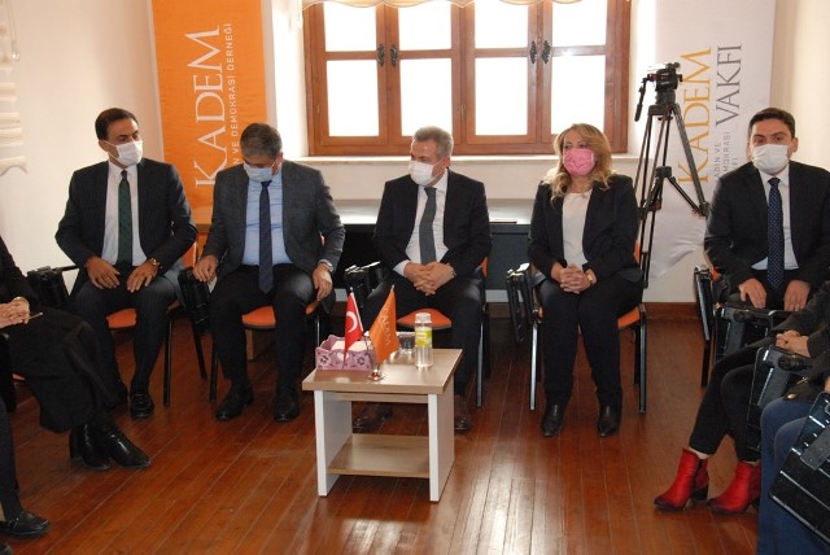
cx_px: 415
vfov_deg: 29.9
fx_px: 1038
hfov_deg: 43.6
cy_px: 278
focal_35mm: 45
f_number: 5.6
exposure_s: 1/60
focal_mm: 30
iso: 1600
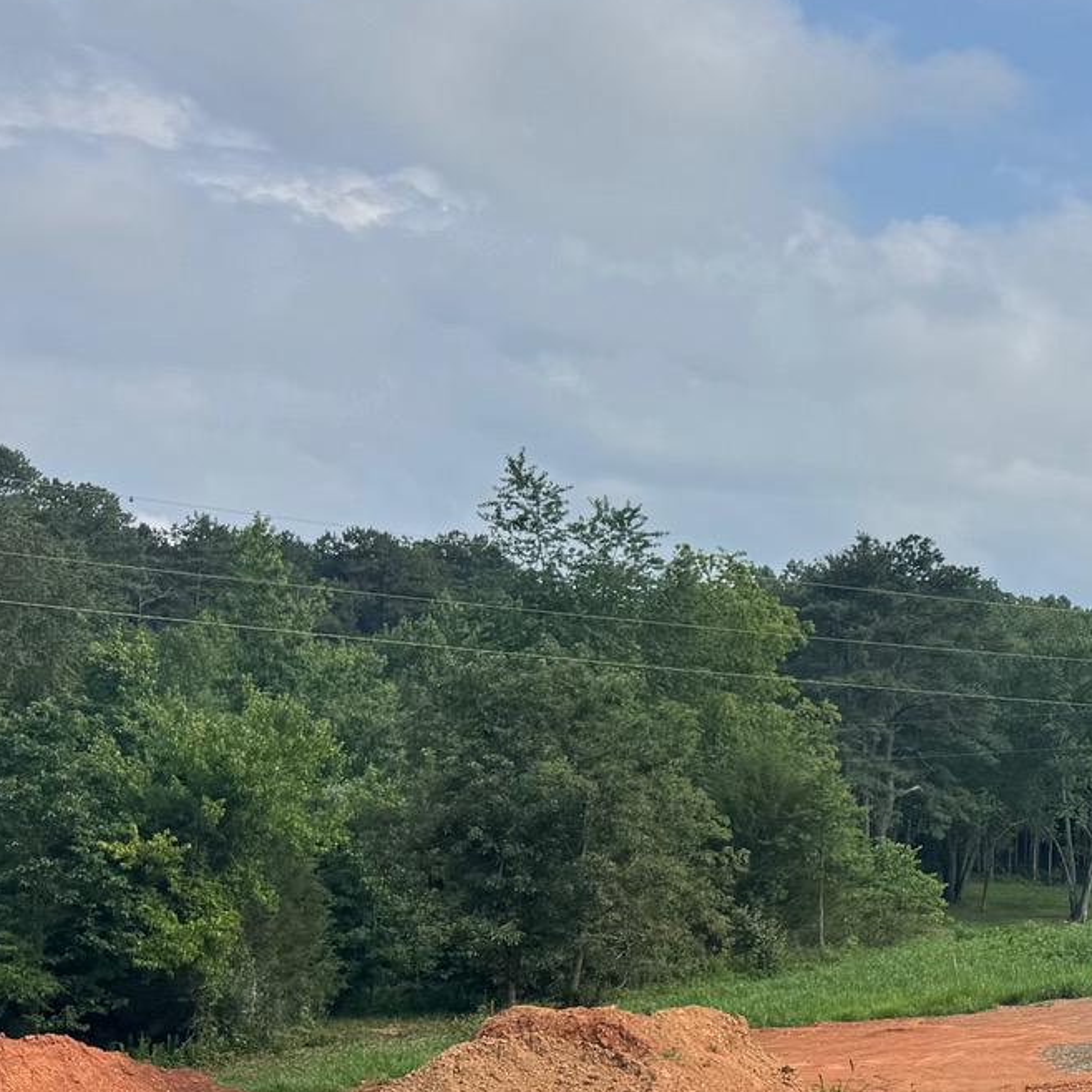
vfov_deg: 25.8
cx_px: 1585
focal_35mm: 66
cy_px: 826
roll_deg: -2.3
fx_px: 2356
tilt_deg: +0.5
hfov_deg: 22.1
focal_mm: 6.76
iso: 80
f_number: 1.78
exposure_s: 1/5348
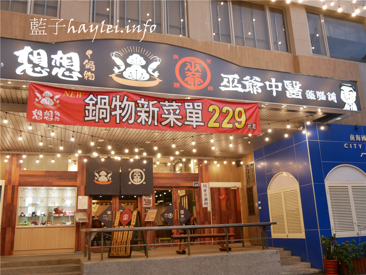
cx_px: 183
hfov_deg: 54.0
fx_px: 359
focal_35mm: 34
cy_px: 138
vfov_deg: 41.8
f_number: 3.7
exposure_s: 1/60
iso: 640
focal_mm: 17
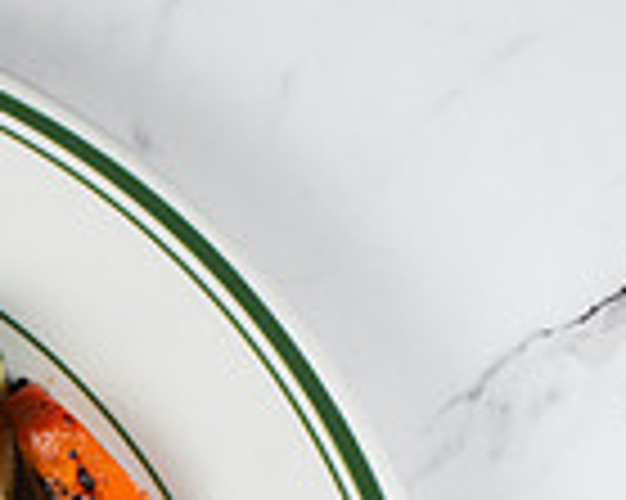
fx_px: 4703
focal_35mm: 254
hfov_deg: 7.5
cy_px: 893
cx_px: -355
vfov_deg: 6.0
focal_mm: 50
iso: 200
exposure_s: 1/200
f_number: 10
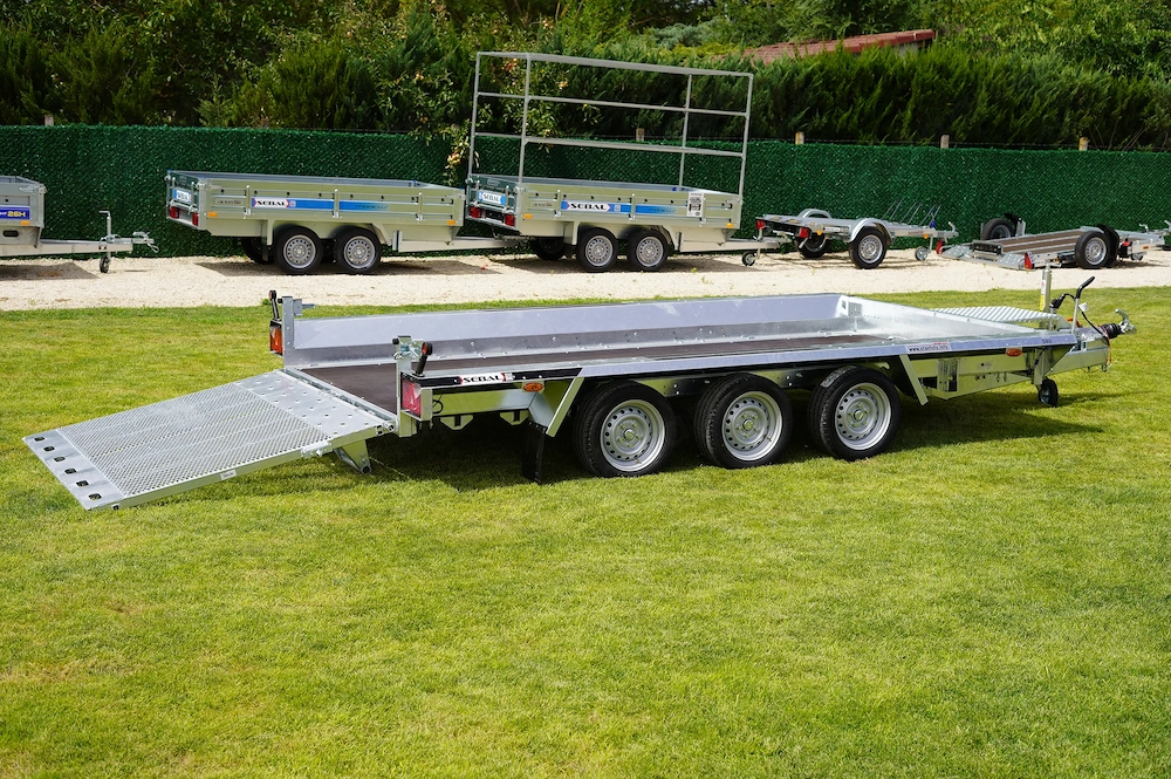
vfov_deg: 26.9
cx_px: 586
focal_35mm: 50
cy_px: 390
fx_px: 1625
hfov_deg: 39.6
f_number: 5
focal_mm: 50
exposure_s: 1/800
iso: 100
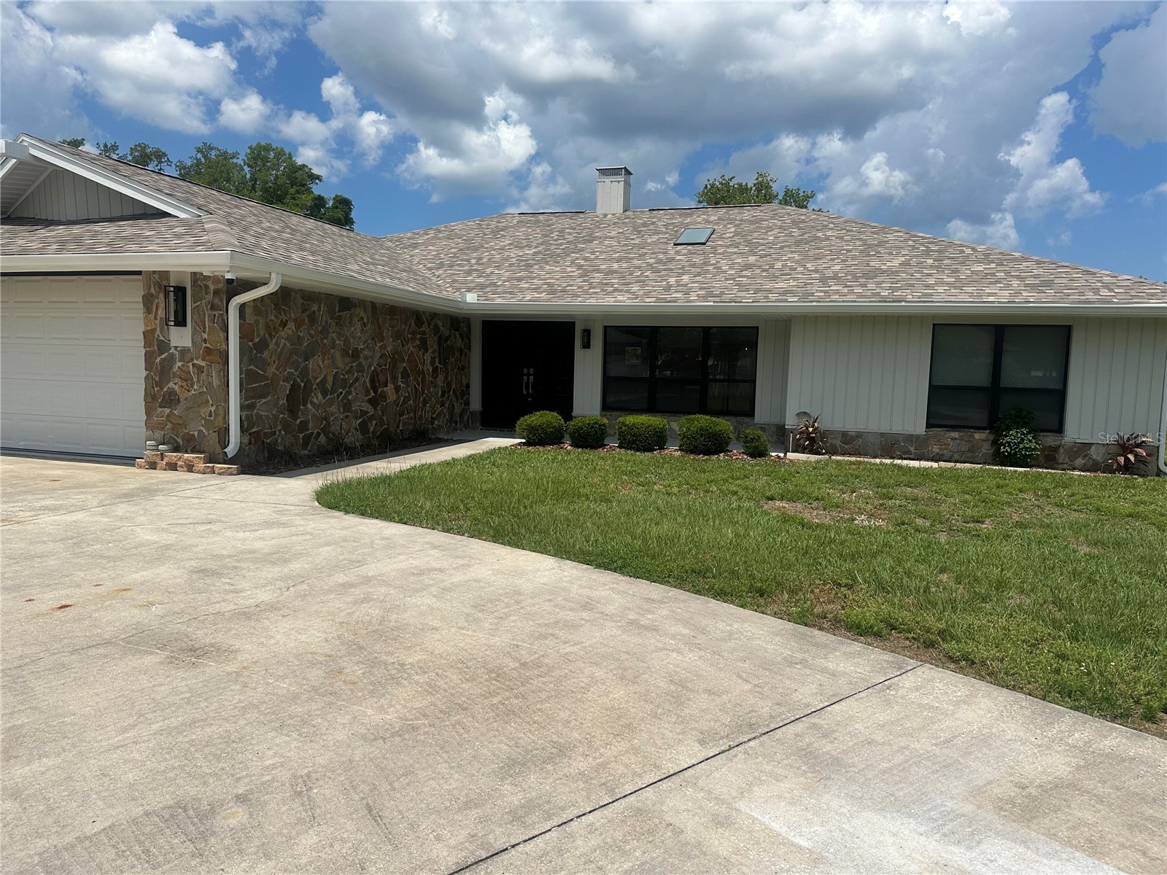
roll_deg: -1.6
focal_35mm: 24
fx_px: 809
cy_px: 438
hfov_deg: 71.6
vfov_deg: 56.8
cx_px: 584
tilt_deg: -5.4
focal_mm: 6.86
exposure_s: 1/8929
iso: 80
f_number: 1.78
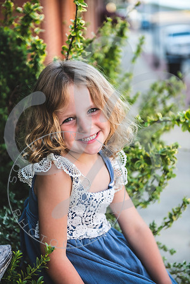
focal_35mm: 70
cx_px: 95
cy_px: 142
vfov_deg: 28.8
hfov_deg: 19.5
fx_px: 554
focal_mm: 70
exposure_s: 1/250
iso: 200
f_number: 2.8
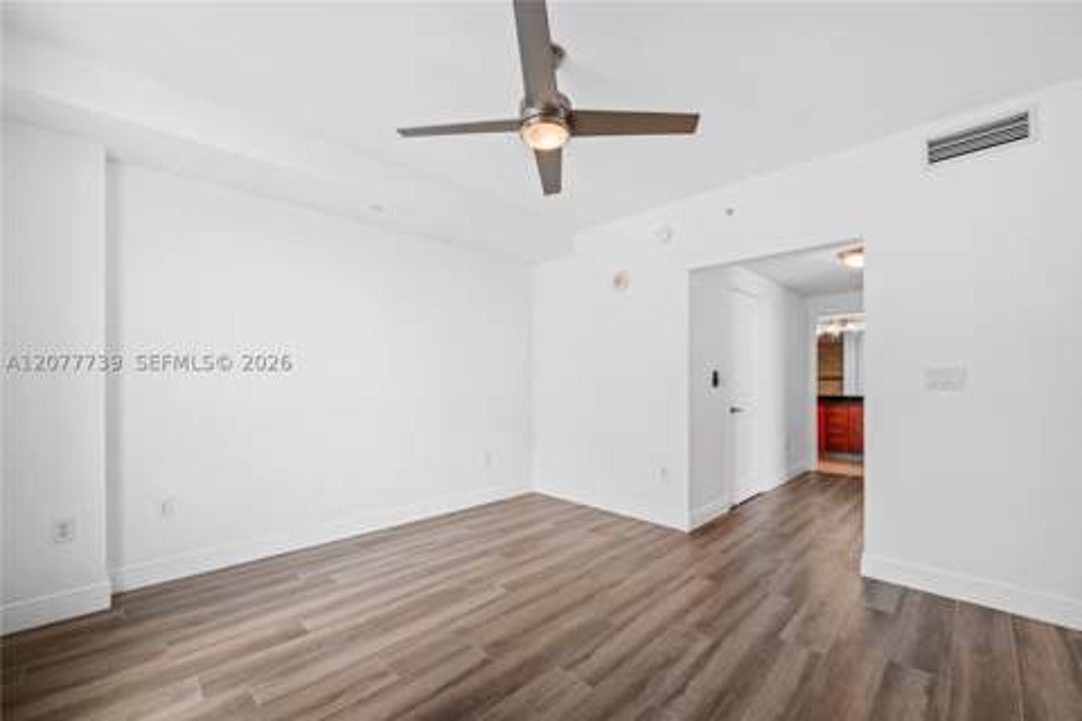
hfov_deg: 104.3
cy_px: 360
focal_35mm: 14
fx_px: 421
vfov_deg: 81.2
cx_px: 541
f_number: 8
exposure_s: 1/13
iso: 250
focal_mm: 14
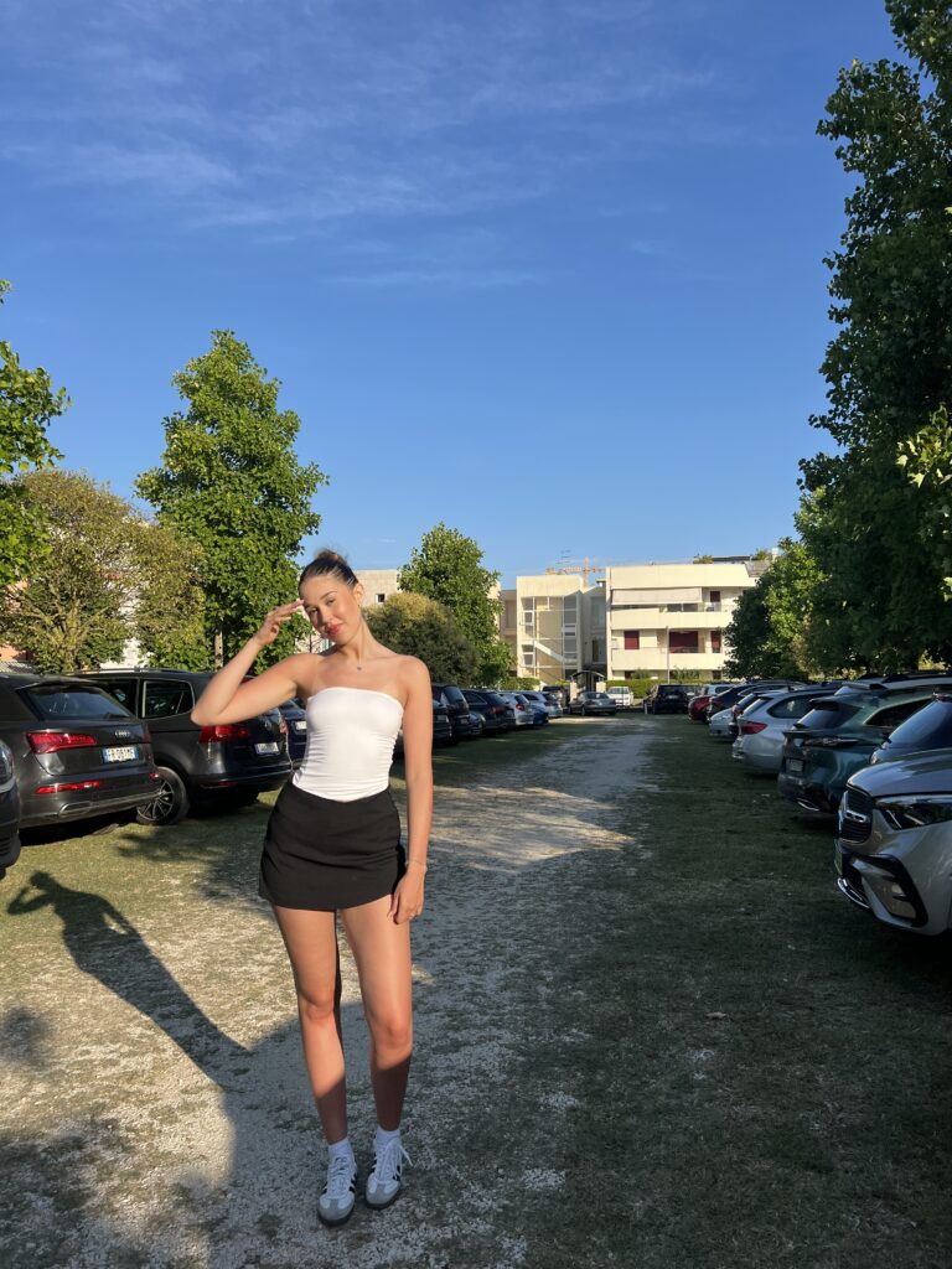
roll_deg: +0.5
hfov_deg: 53.1
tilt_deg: +6.3
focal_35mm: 26
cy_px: 634
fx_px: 953
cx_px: 476
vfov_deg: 67.3
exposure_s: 1/3571
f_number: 1.5
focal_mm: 5.7
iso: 50
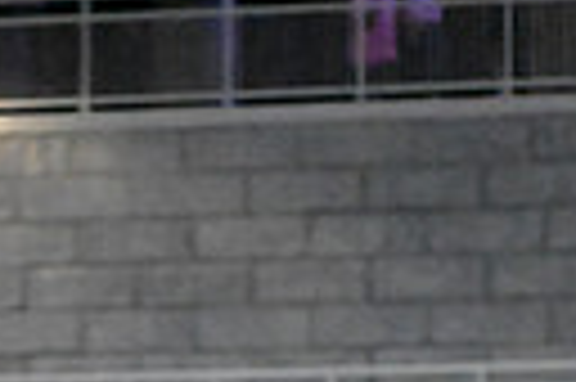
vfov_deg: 1.7
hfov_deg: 2.5
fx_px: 13007
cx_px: -27
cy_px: 760
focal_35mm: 814
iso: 51200
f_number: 2.8
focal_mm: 180
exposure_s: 1/8000
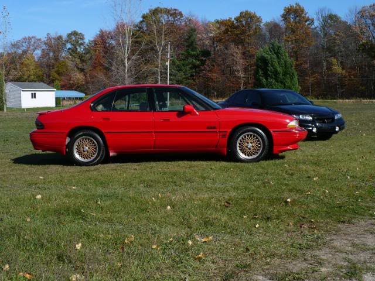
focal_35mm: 43
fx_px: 466
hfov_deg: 43.9
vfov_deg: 33.6
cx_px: 188
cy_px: 140
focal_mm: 6.1
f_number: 8
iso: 100
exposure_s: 1/250
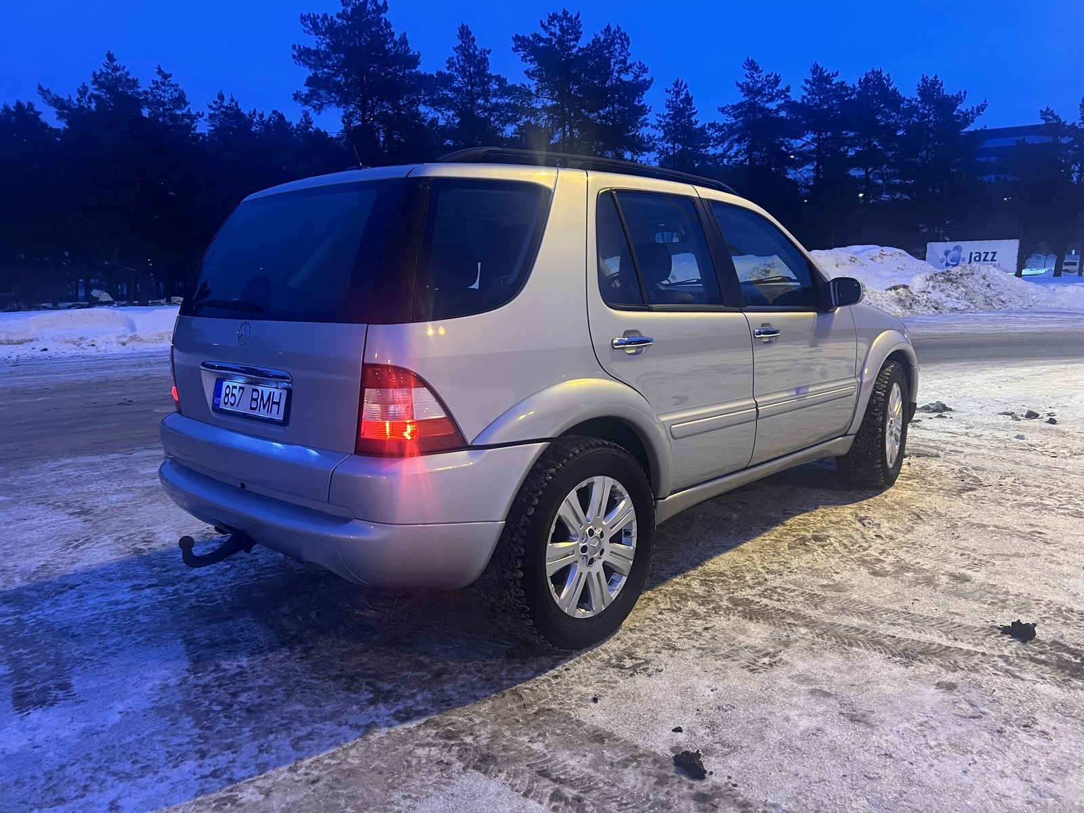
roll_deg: -0.3
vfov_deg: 53.1
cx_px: 542
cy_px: 406
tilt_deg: -9.9
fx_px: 814
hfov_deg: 67.3
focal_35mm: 26
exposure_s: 1/50
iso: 500
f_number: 1.5
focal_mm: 5.7
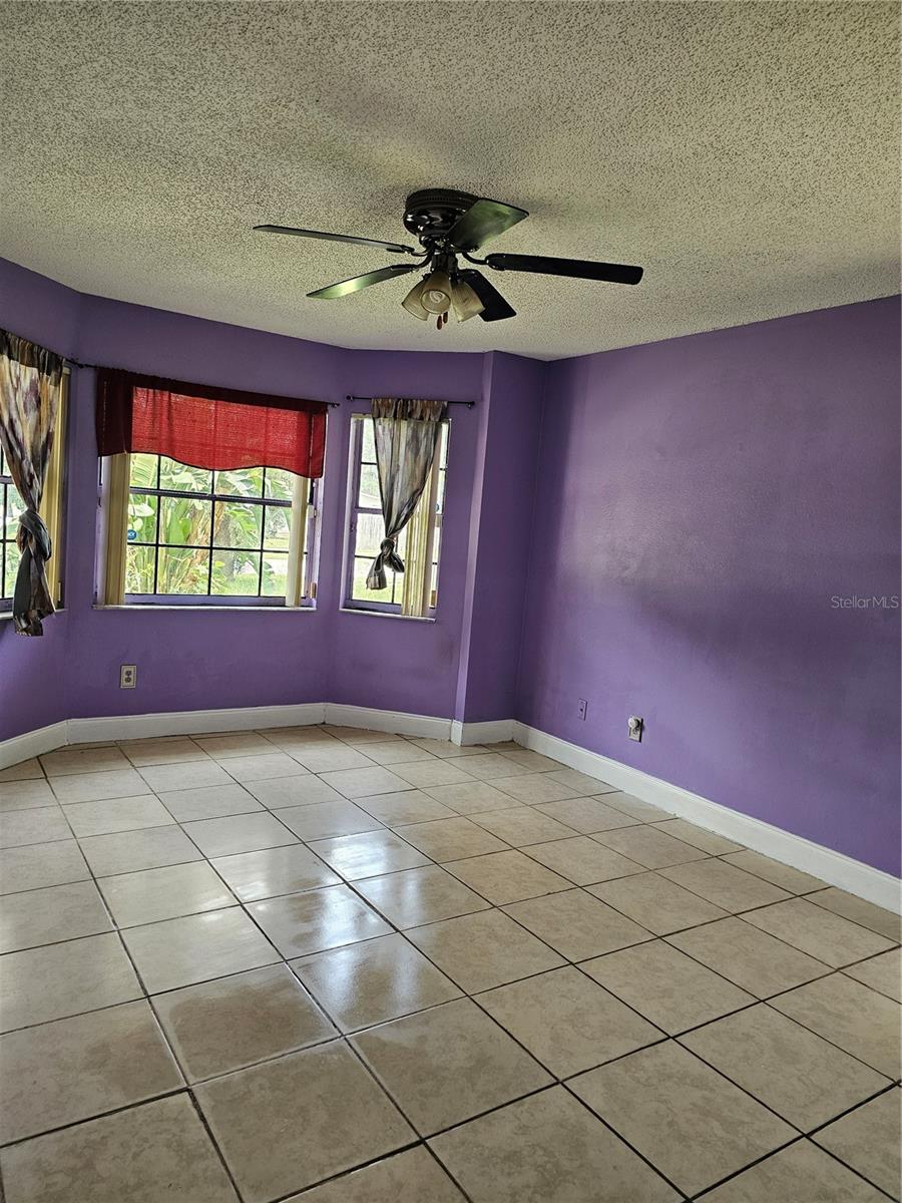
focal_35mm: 23
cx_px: 451
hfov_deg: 58.9
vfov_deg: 73.9
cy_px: 602
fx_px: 799
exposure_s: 1/180
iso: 160
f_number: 1.7
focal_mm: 6.3
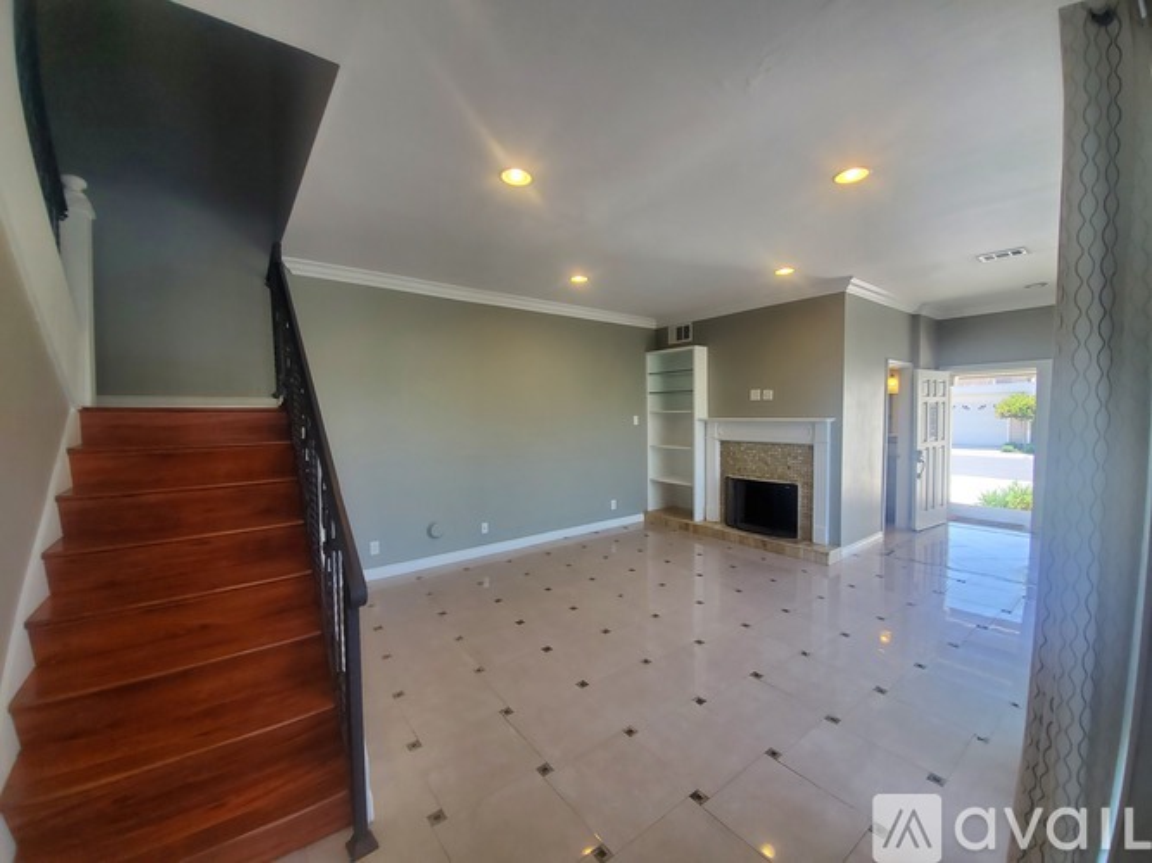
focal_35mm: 13
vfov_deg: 89.9
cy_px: 432
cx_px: 576
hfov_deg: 106.2
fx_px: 433
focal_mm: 1.8
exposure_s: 1/59
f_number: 2.2
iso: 80
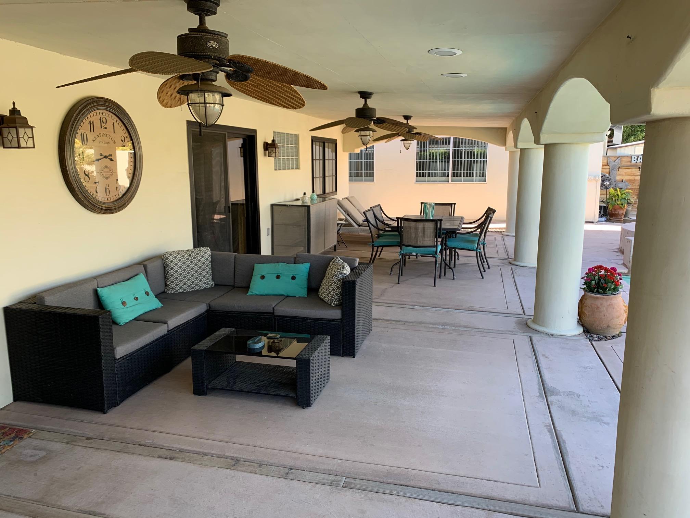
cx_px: 345
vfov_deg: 53.1
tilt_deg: -9.7
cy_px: 259
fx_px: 518
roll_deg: -0.1
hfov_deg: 67.3
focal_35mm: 26
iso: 25
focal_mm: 4.25
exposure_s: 1/122
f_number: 1.8
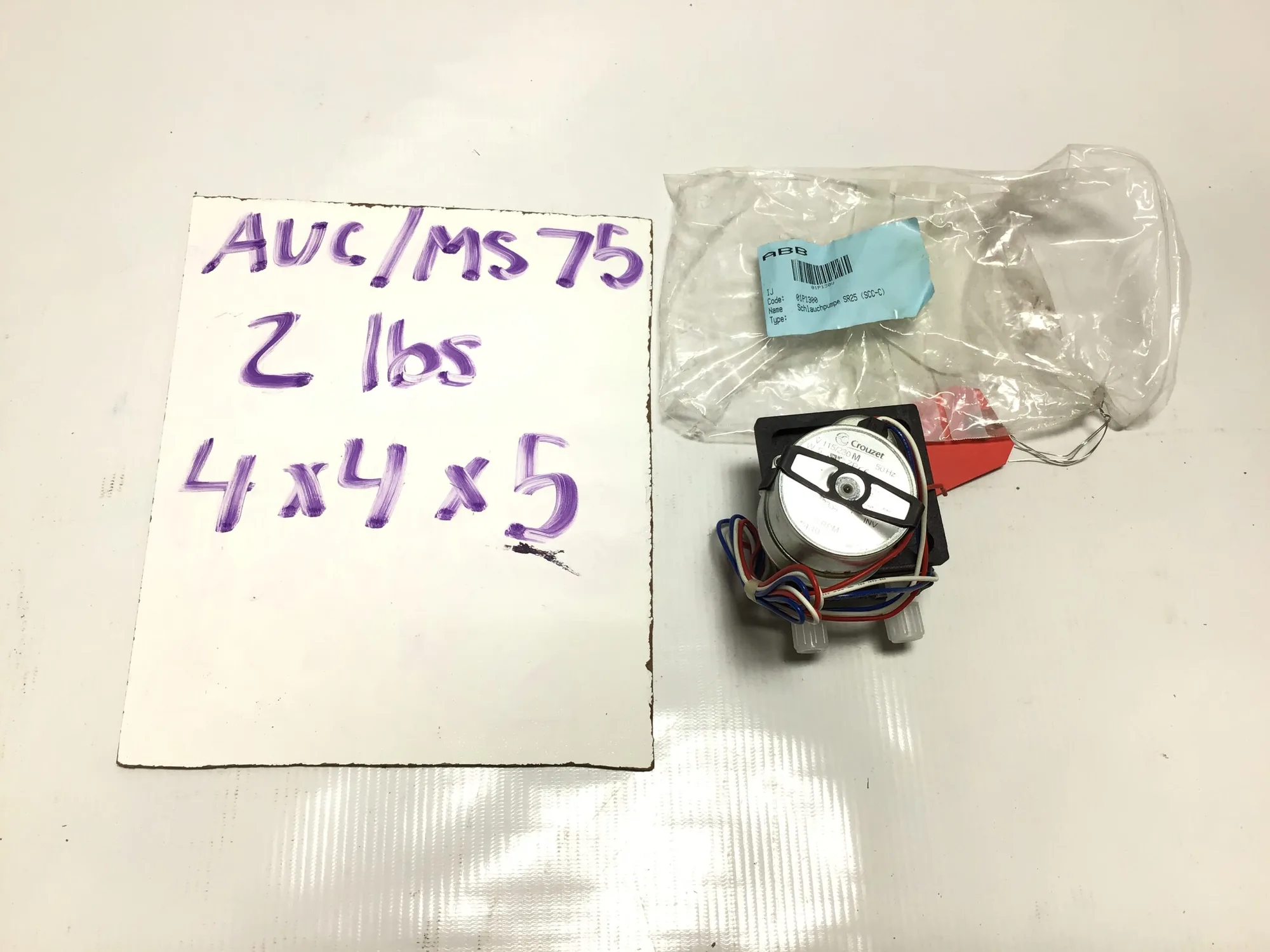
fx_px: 1137
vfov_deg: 45.4
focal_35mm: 31
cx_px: 635
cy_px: 476
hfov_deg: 58.4
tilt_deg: -67.0
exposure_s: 1/214
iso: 25
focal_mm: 3.3
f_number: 2.4
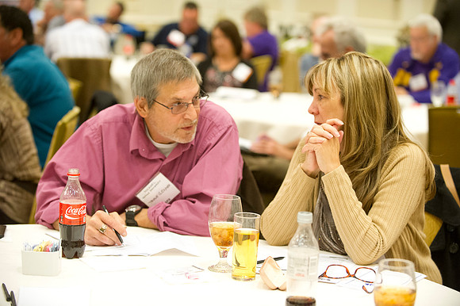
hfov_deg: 24.8
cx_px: 230
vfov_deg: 16.6
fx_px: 1047
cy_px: 153
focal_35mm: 82
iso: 3200
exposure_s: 1/60
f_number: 2.8
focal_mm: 82
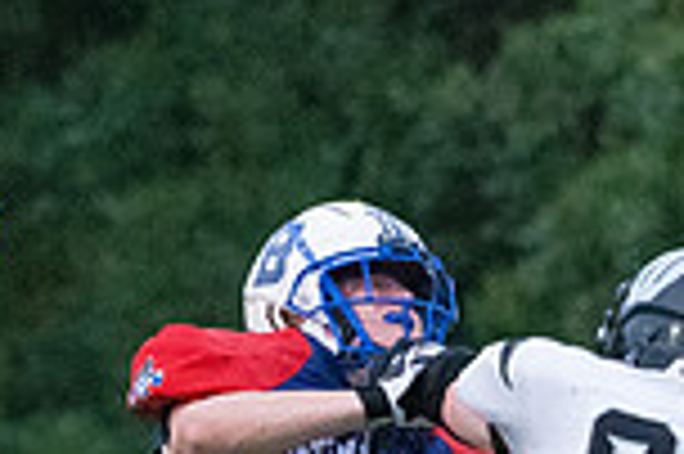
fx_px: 22832
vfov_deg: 1.1
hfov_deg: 1.7
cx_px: 288
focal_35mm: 1203
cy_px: 701
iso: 10000
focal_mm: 210
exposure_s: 1/2000
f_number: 5.6
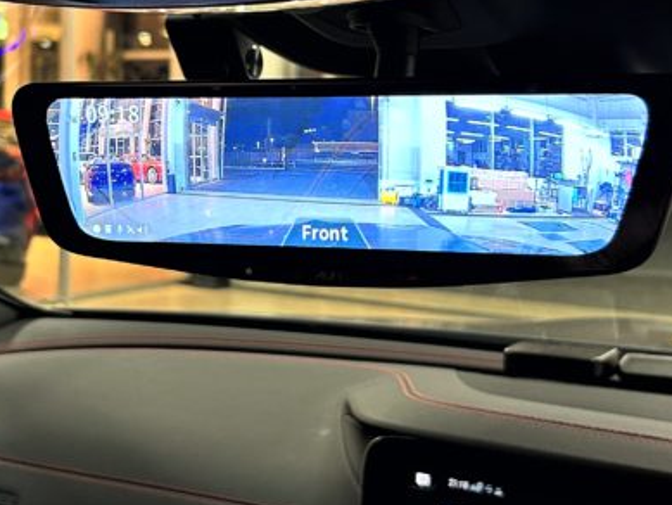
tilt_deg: -1.0
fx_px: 1282
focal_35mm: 66
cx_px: 216
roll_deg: -1.5
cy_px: 148
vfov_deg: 22.1
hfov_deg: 29.2
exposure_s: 1/60
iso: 125
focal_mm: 5.7
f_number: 1.5
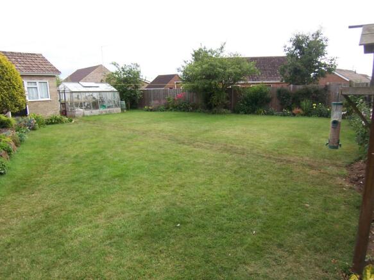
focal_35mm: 23
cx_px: 187
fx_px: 248
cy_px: 140
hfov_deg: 73.9
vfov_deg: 58.9
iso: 64
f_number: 2.8
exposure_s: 1/320
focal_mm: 3.8
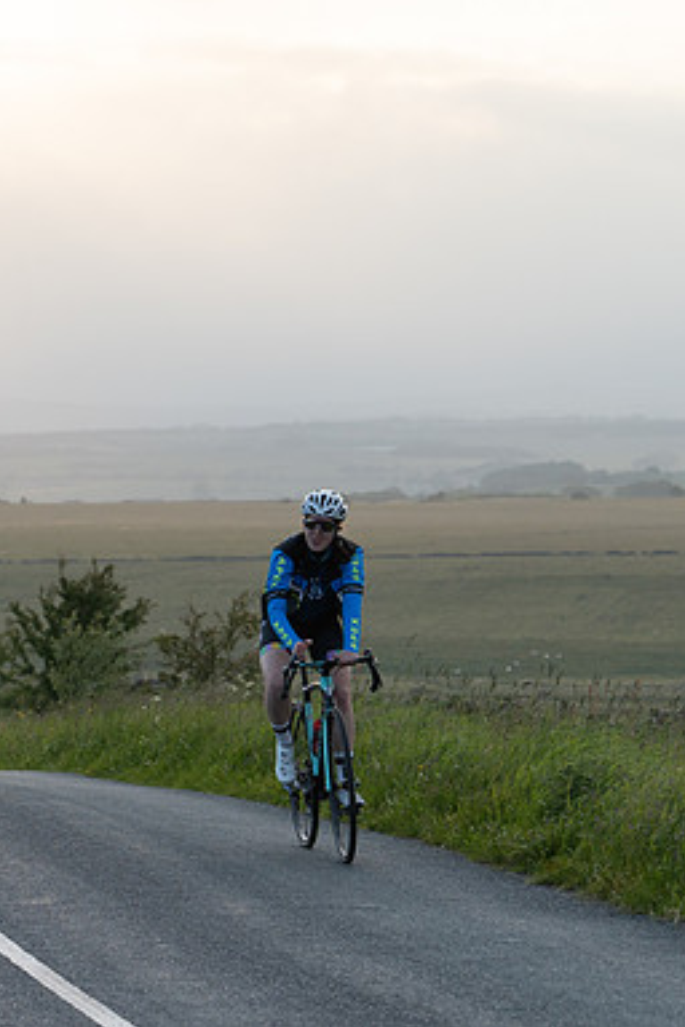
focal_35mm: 162
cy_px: 354
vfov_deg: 12.7
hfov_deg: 8.5
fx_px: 4623
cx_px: 331
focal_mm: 74
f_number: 4.5
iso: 400
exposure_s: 1/1000
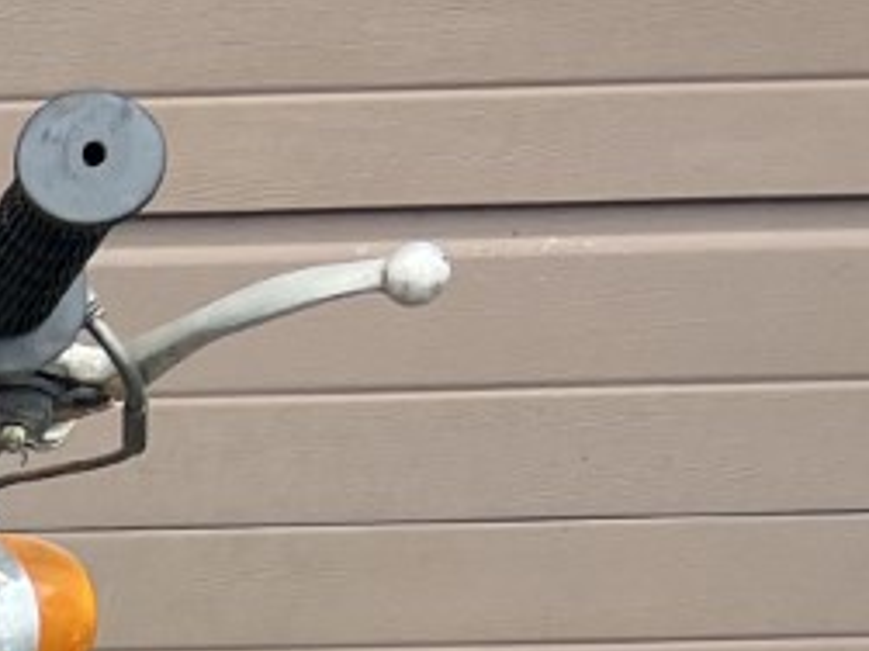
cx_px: -1233
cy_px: 1413
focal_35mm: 149
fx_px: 3739
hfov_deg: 11.1
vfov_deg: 9.2
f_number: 1.5
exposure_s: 1/377
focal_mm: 5.7
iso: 50
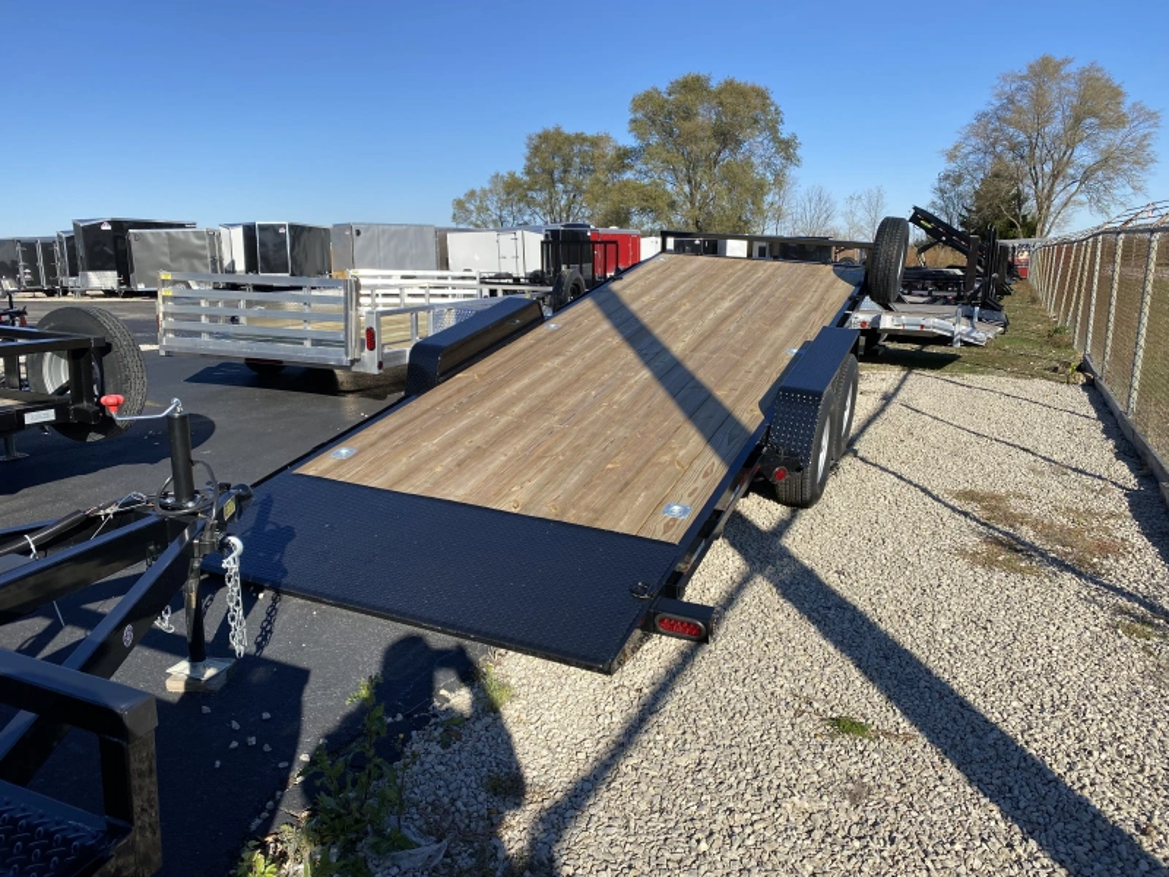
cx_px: 584
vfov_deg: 53.1
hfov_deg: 67.3
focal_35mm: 26
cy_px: 438
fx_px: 878
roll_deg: +0.4
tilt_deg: -10.5
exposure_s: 1/2755
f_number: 1.8
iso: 32
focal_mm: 4.25
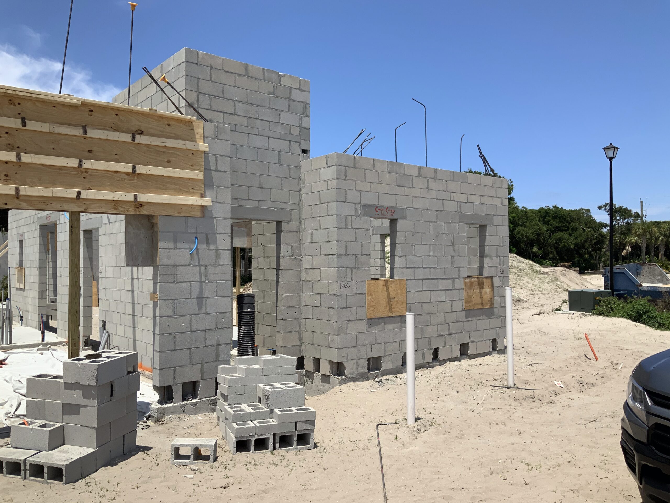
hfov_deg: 61.7
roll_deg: +1.3
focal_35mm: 29
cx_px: 335
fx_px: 561
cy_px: 252
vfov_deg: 48.2
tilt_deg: +1.1
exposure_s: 1/2667
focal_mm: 3
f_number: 1.8
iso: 16
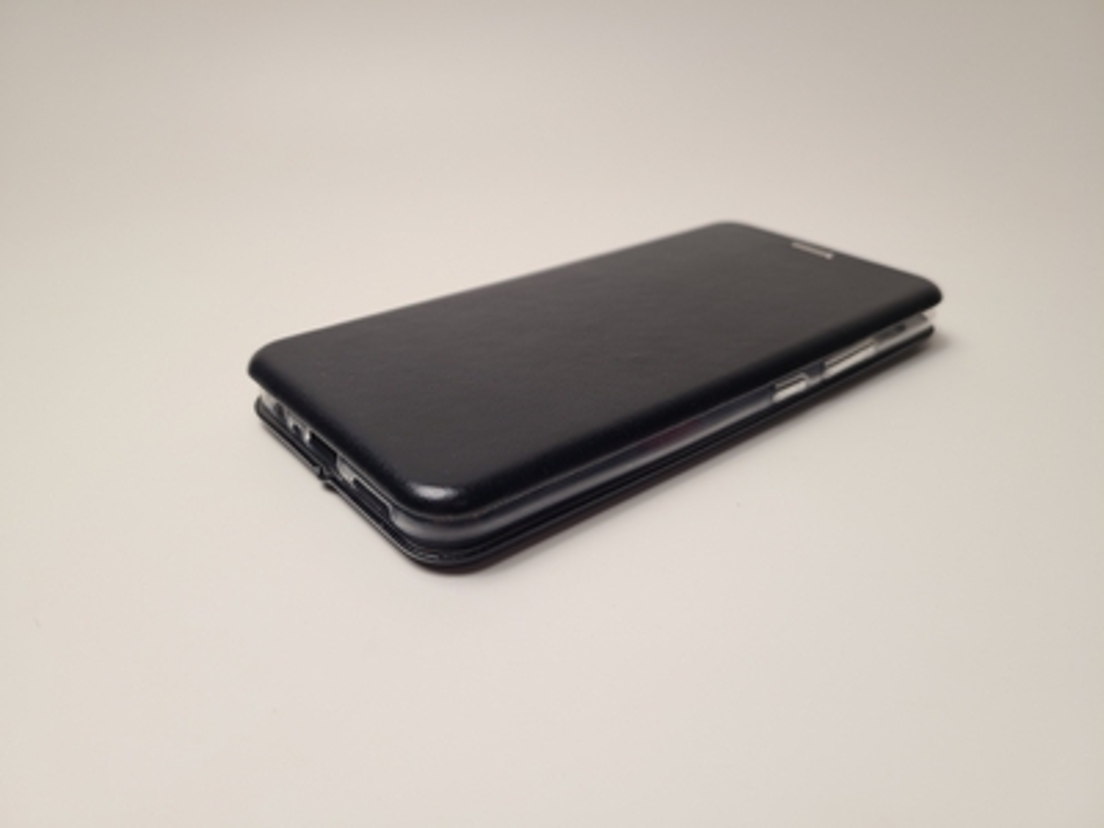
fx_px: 829
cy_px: 414
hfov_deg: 67.3
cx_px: 552
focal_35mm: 26
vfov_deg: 53.1
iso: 40
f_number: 1.8
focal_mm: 5.4
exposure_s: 1/50
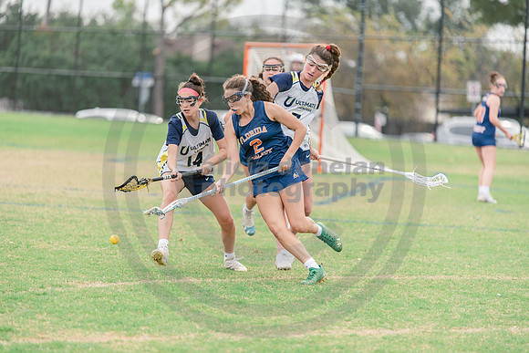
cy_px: 176
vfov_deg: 6.9
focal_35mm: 200
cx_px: 264
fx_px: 2939
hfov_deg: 10.3
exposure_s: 1/1250
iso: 320
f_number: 2.8
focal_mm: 200
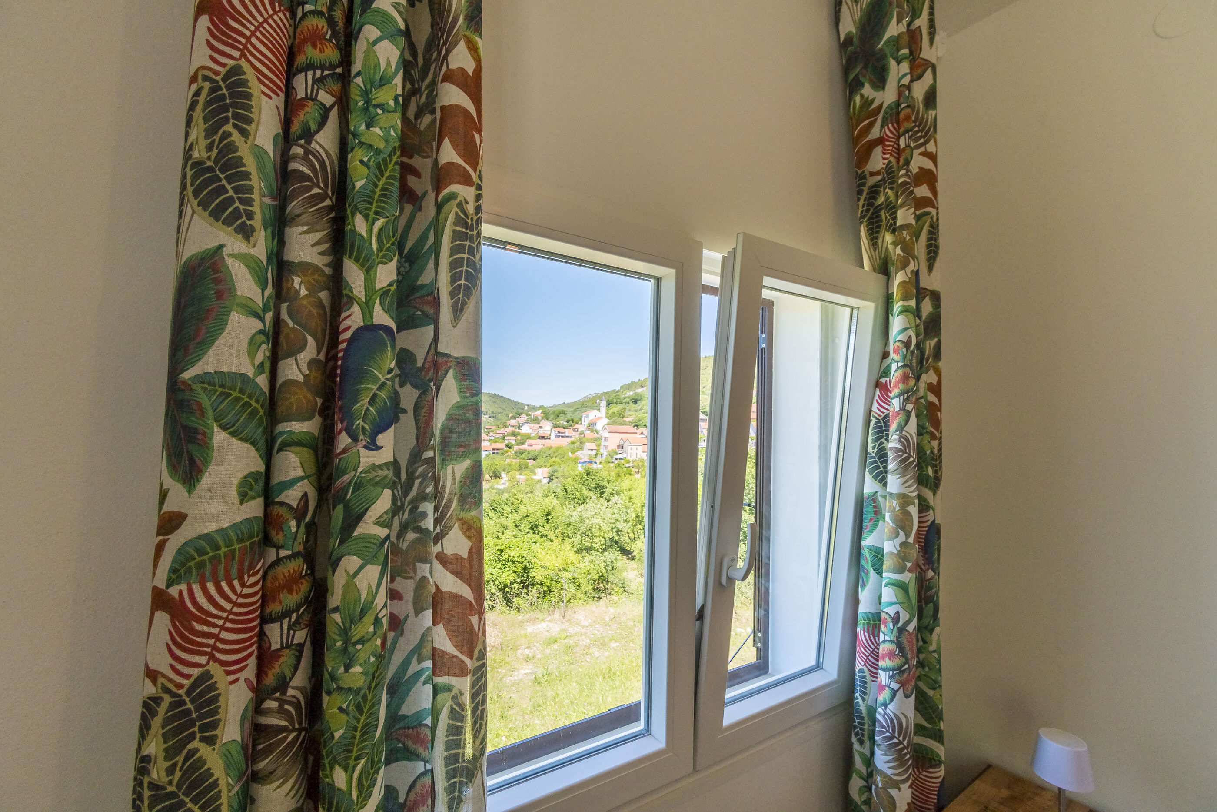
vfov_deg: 77.3
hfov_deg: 100.4
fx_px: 507
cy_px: 406
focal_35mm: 15
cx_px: 608
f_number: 8
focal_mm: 10
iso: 200
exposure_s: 1/250
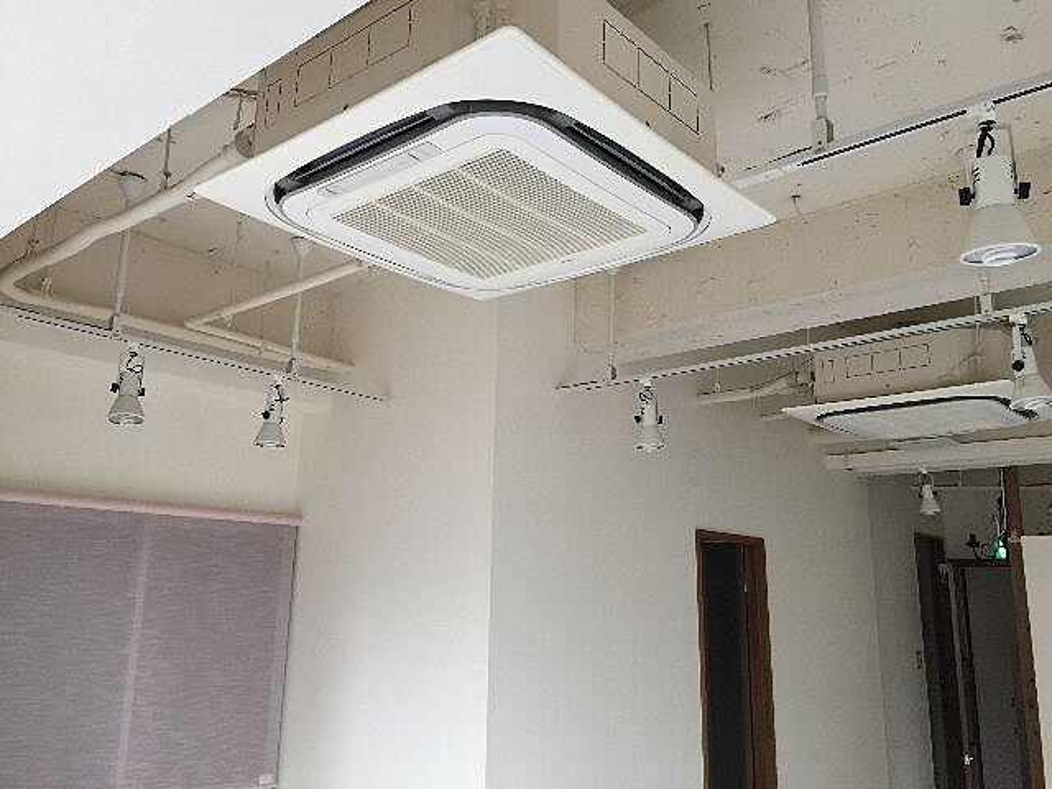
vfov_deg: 48.2
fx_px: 881
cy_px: 394
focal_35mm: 29
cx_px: 526
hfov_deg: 61.7
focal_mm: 4.15
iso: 32
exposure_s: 1/40
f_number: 2.2
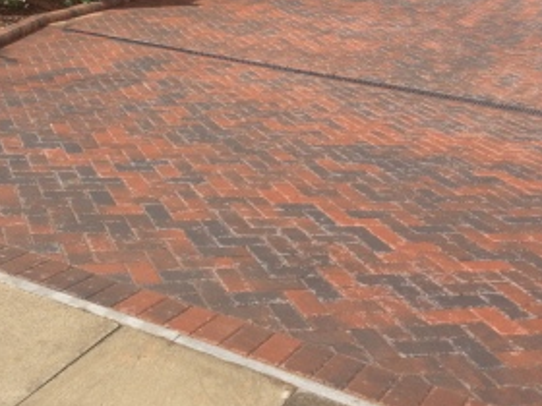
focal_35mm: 64
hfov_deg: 30.1
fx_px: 1002
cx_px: 194
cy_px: 141
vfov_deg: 22.8
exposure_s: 1/1416
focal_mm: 4.28
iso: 50
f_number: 2.4
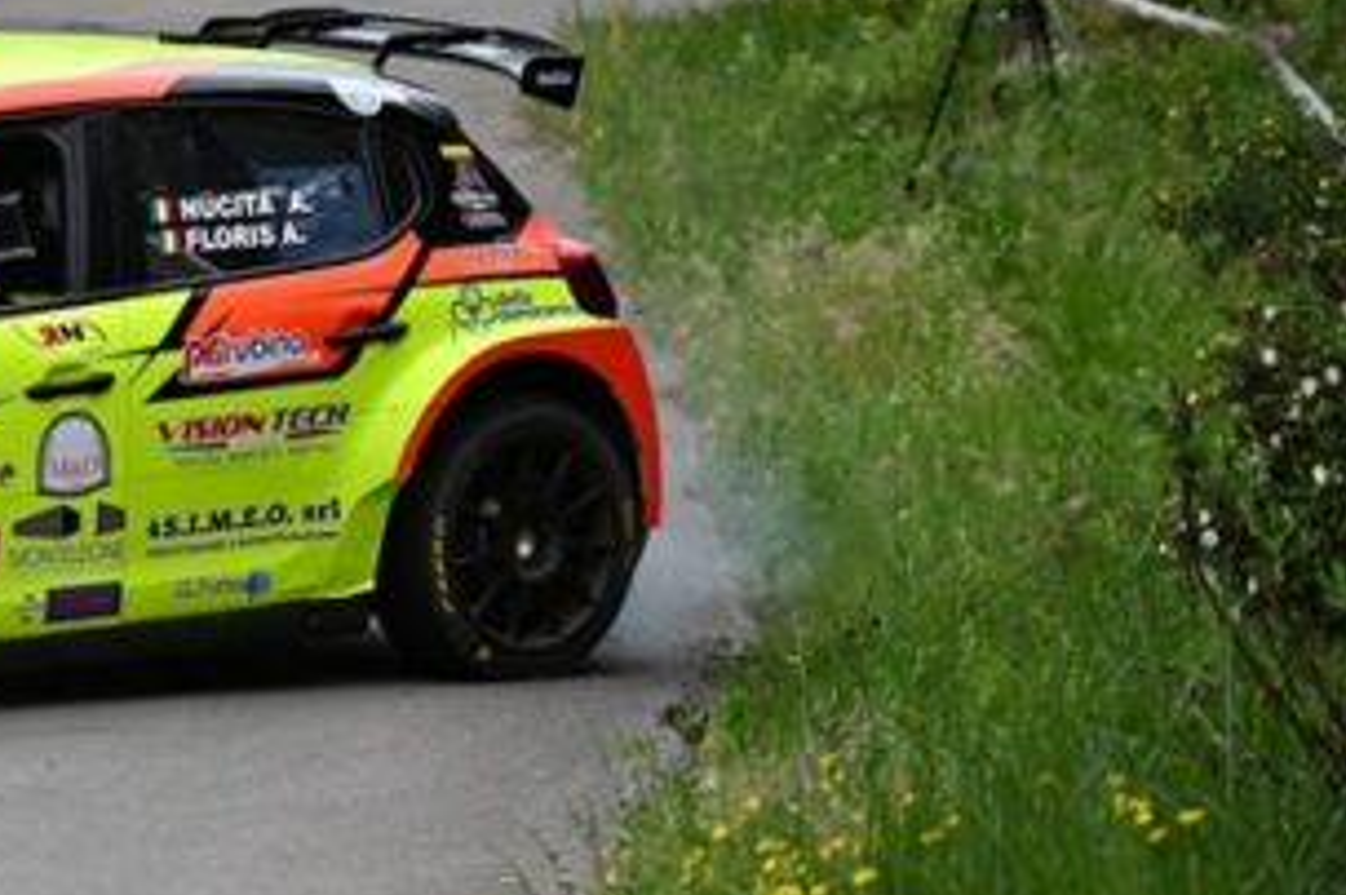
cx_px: -66
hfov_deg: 5.6
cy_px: 66
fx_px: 13781
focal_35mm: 369
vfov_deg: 3.7
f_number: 4.5
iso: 400
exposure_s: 1/2000
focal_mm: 175
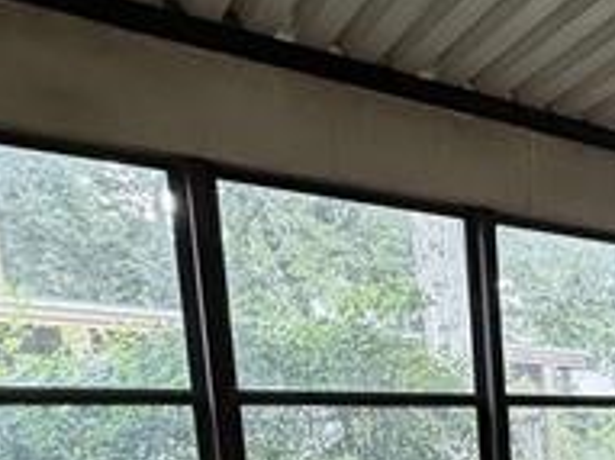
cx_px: 840
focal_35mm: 47
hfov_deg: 30.1
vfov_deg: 27.6
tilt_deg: -7.7
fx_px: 834
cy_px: 531
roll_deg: +0.6
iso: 320
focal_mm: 2.22
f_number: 2.2
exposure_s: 1/102
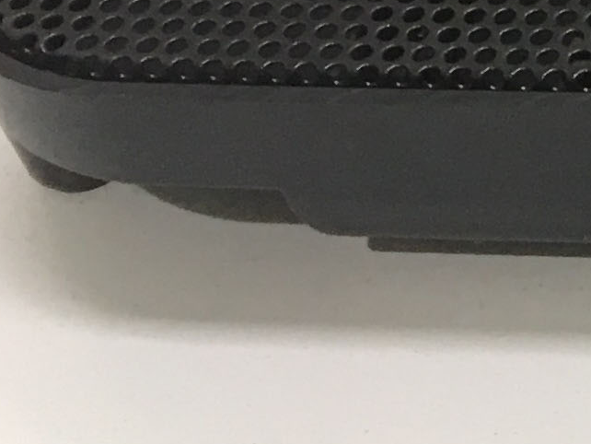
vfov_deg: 7.6
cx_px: 1732
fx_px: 3108
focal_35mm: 182
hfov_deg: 9.0
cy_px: -655
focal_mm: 4.15
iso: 40
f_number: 2.2
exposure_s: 1/17
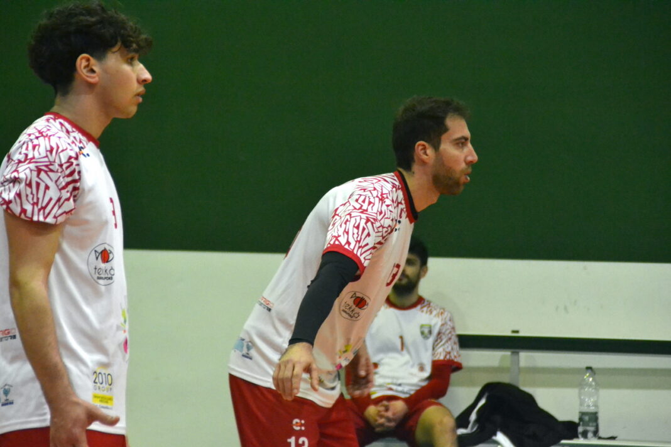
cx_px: 336
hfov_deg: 6.9
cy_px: 224
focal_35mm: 300
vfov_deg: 4.6
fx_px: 5591
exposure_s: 1/80
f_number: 6.3
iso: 3200
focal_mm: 200
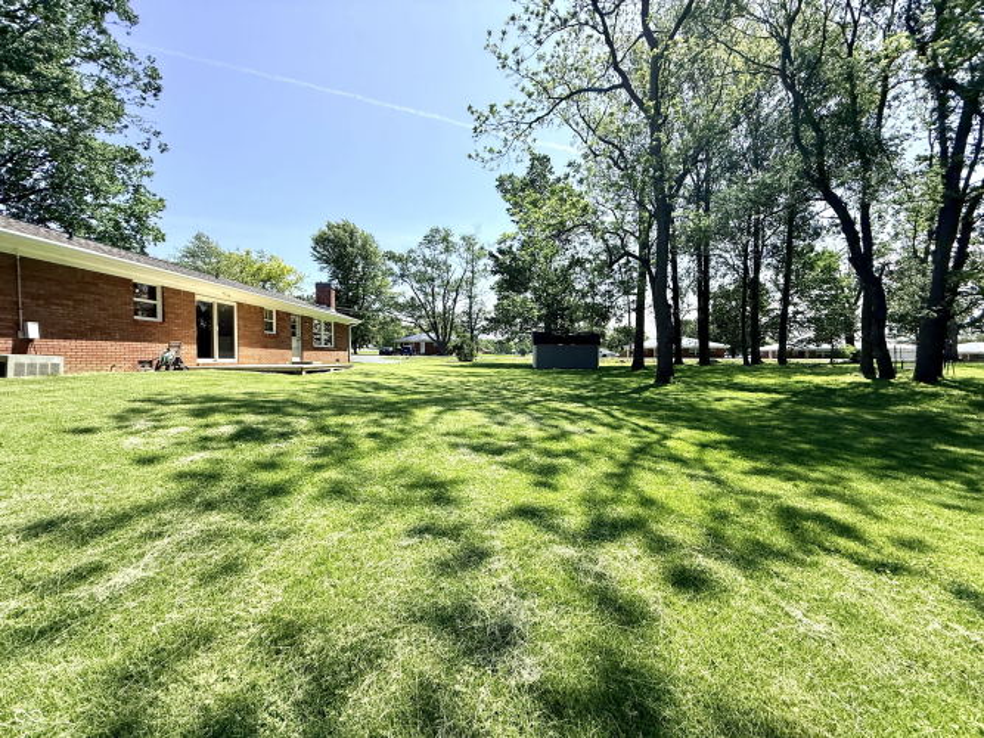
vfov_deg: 85.7
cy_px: 369
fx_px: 398
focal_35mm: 14
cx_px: 492
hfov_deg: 102.1
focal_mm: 2.22
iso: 50
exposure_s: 1/1145
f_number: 2.2
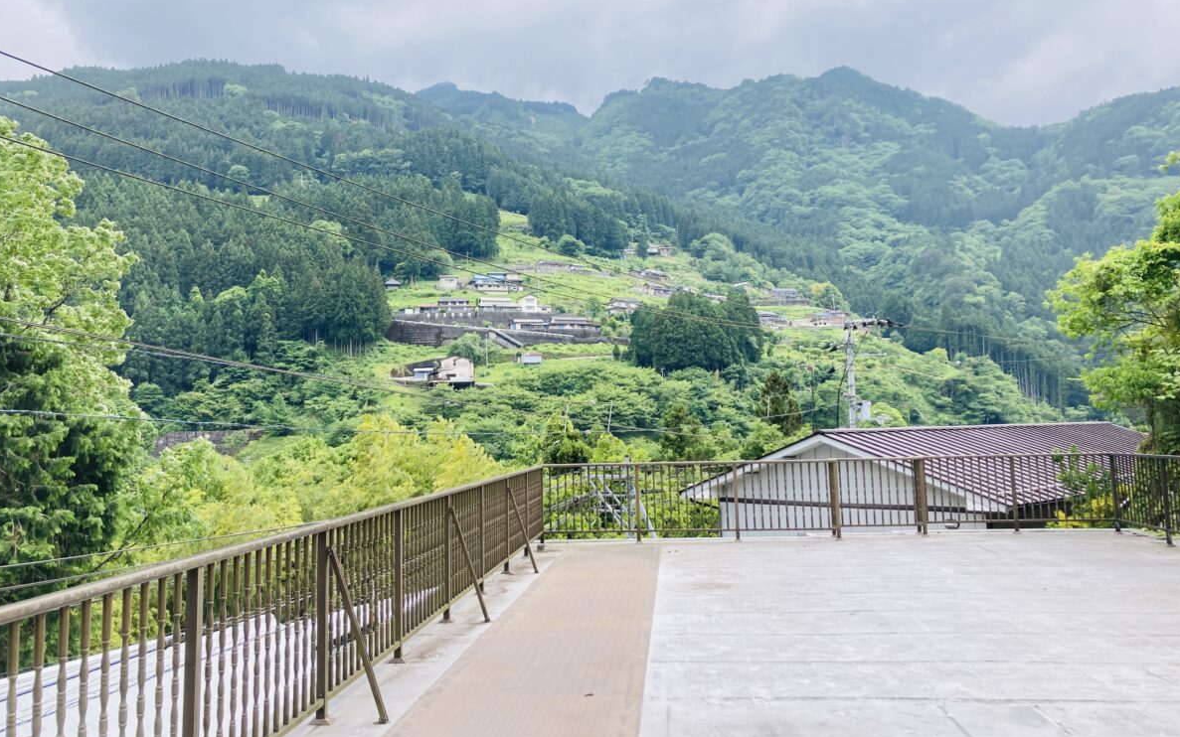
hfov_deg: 62.9
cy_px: 331
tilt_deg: +5.9
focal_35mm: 30
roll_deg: +1.6
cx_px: 588
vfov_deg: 41.8
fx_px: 965
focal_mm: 3.99
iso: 20
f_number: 1.8
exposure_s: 1/578
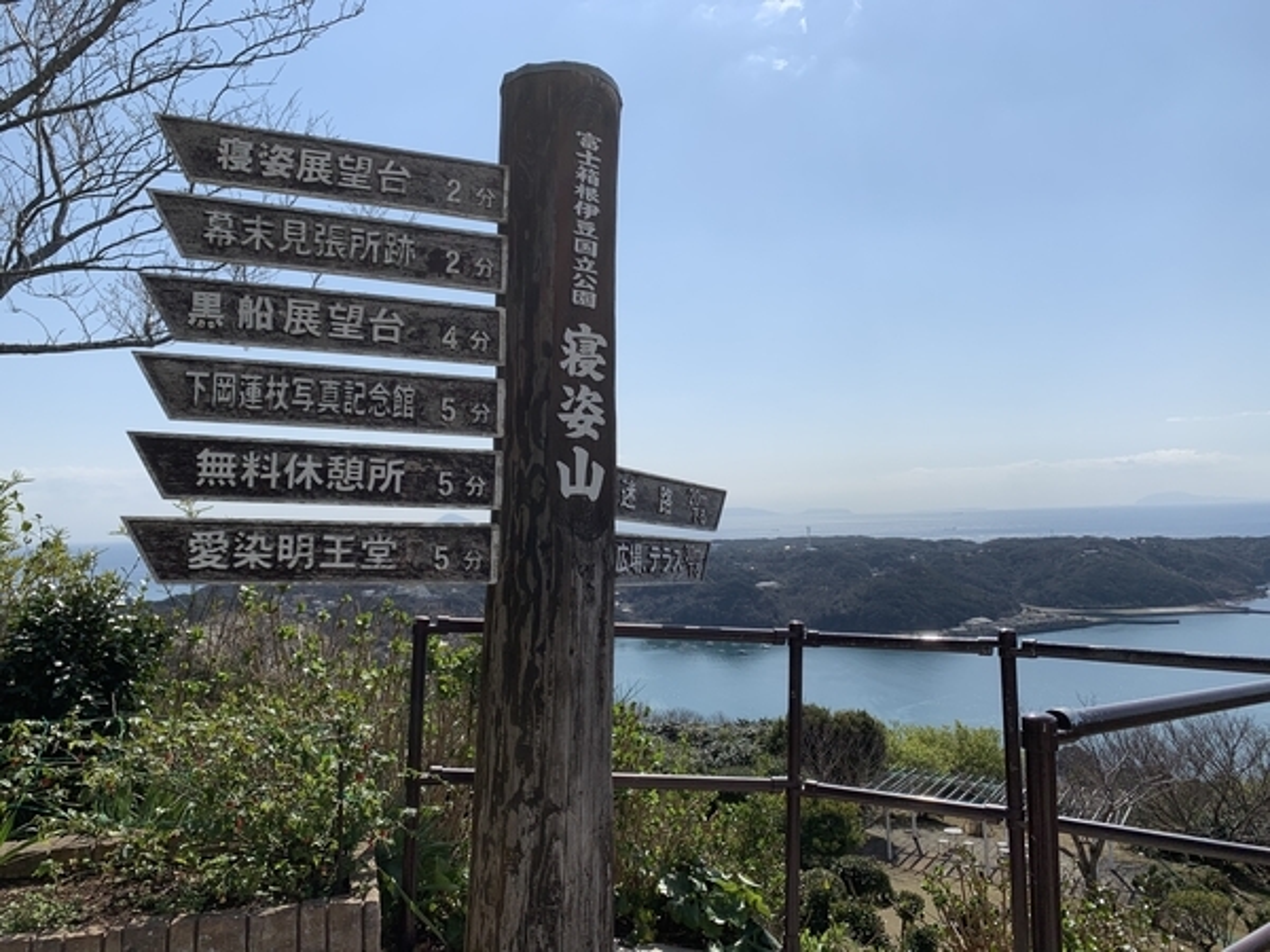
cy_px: 476
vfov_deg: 53.1
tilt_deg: +3.9
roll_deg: +2.6
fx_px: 954
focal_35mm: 26
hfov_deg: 67.3
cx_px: 635
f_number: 1.8
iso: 25
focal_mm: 4.25
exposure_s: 1/4902
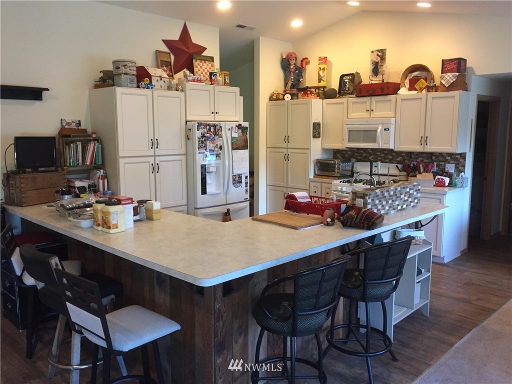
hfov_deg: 61.7
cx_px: 256
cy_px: 192
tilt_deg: -9.2
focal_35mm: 29
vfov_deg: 48.2
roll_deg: +1.5
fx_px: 429
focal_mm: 4.15
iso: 160
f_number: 2.2
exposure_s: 1/30
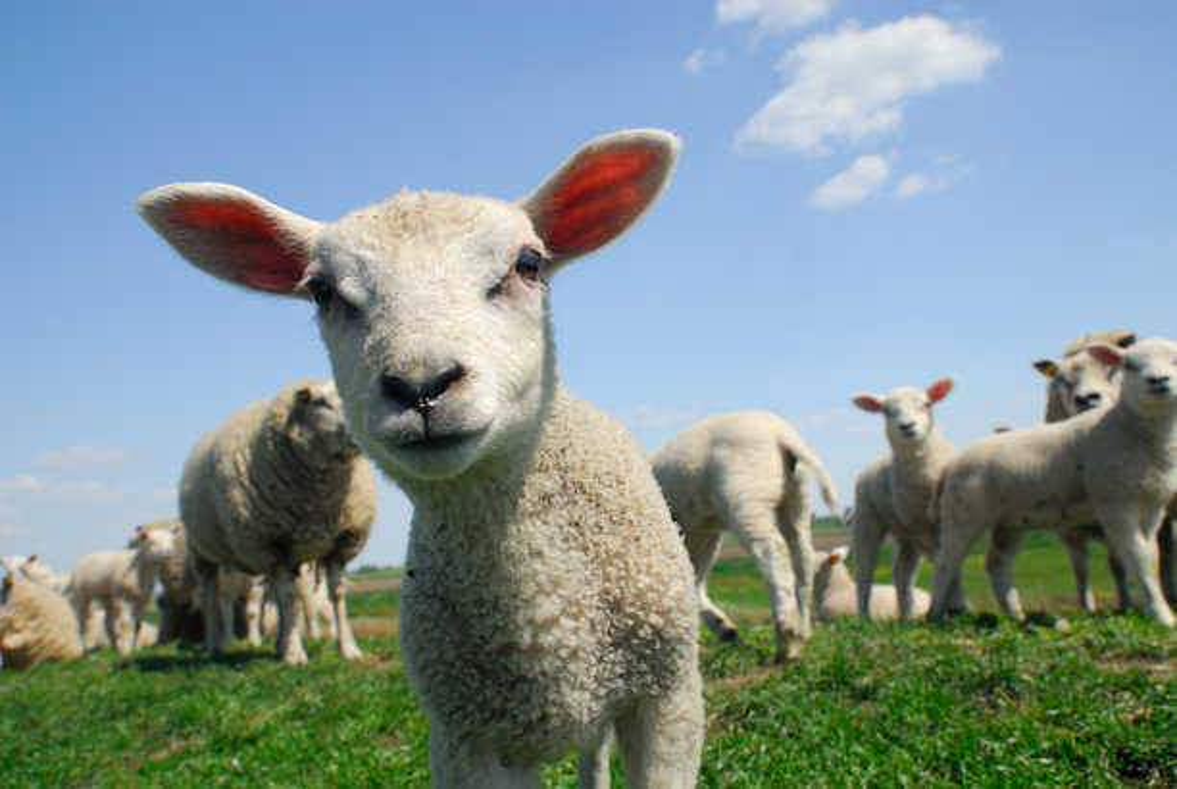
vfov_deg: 40.1
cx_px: 588
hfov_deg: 57.2
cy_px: 394
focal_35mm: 33
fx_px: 1080
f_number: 7.1
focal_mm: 22
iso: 200
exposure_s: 1/250
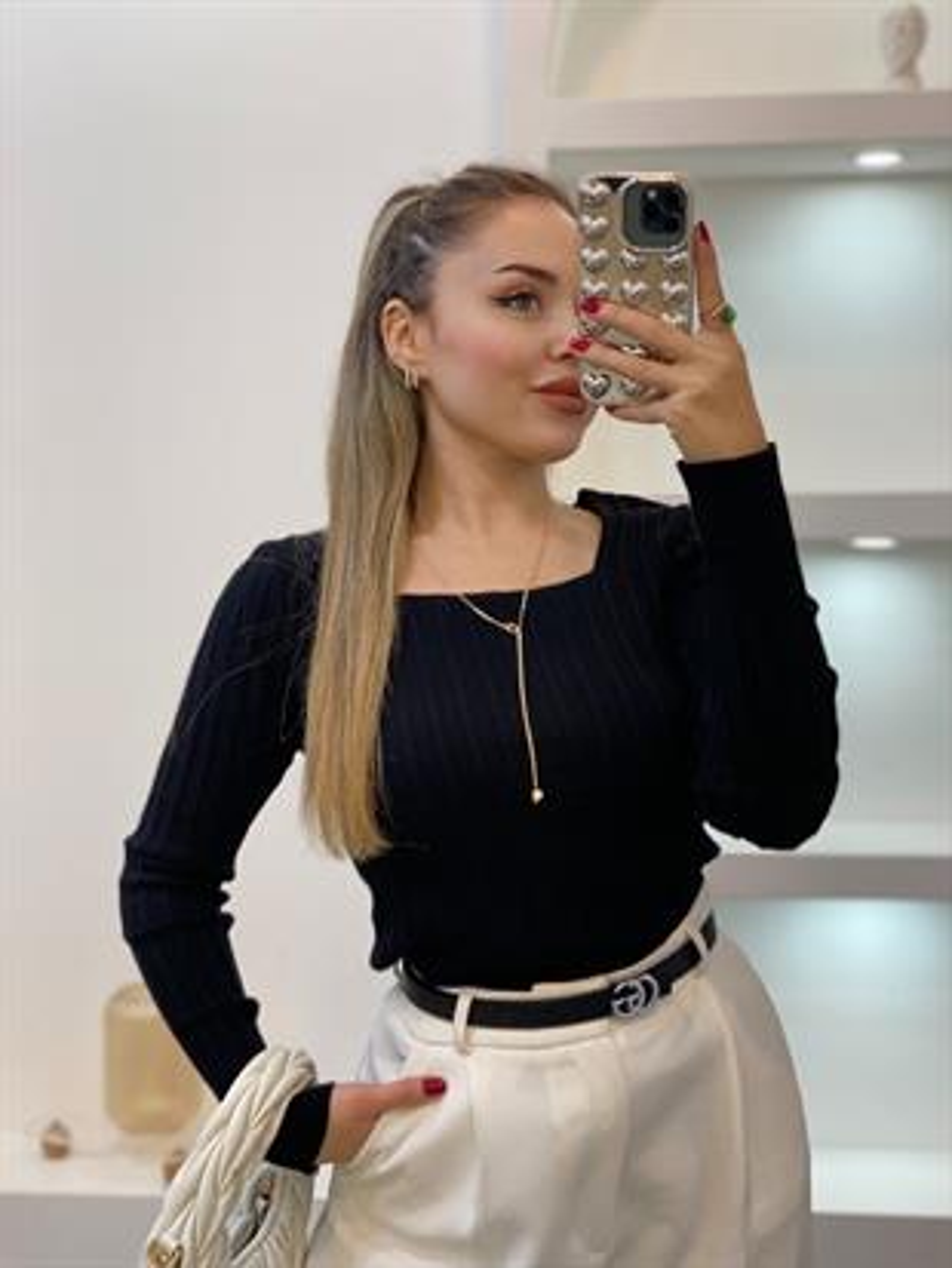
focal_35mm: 52
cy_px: 634
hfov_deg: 28.0
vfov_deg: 36.8
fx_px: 1906
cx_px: 476
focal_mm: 6
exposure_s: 1/100
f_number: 2
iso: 100
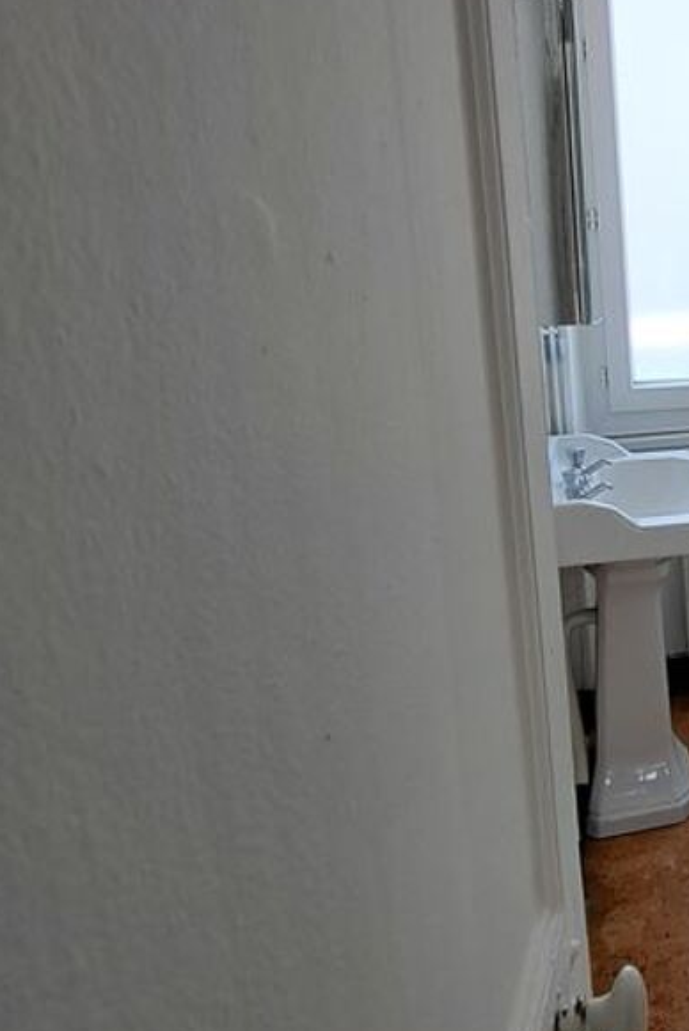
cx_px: 877
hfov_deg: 32.7
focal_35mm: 31
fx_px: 889
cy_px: 393
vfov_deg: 59.6
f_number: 2.2
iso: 50
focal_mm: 1.74
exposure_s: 1/50
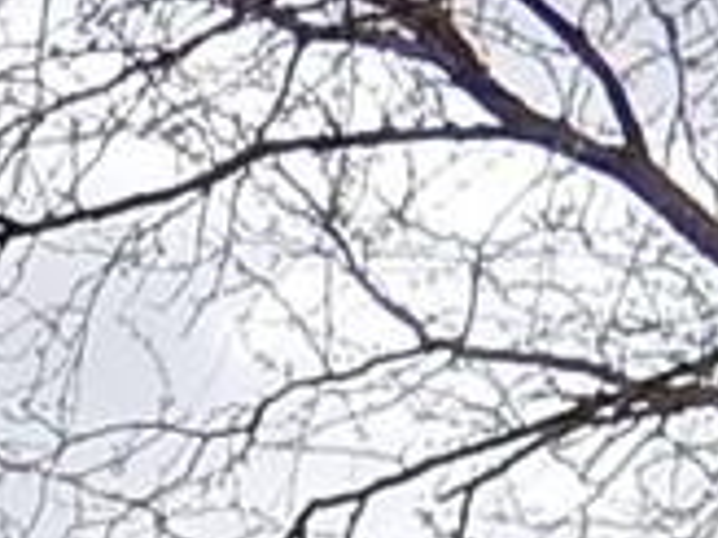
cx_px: -630
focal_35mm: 150
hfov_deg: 12.0
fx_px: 3111
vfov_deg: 8.3
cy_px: 1662
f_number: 2.8
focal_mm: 4.3
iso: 125
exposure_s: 1/1250
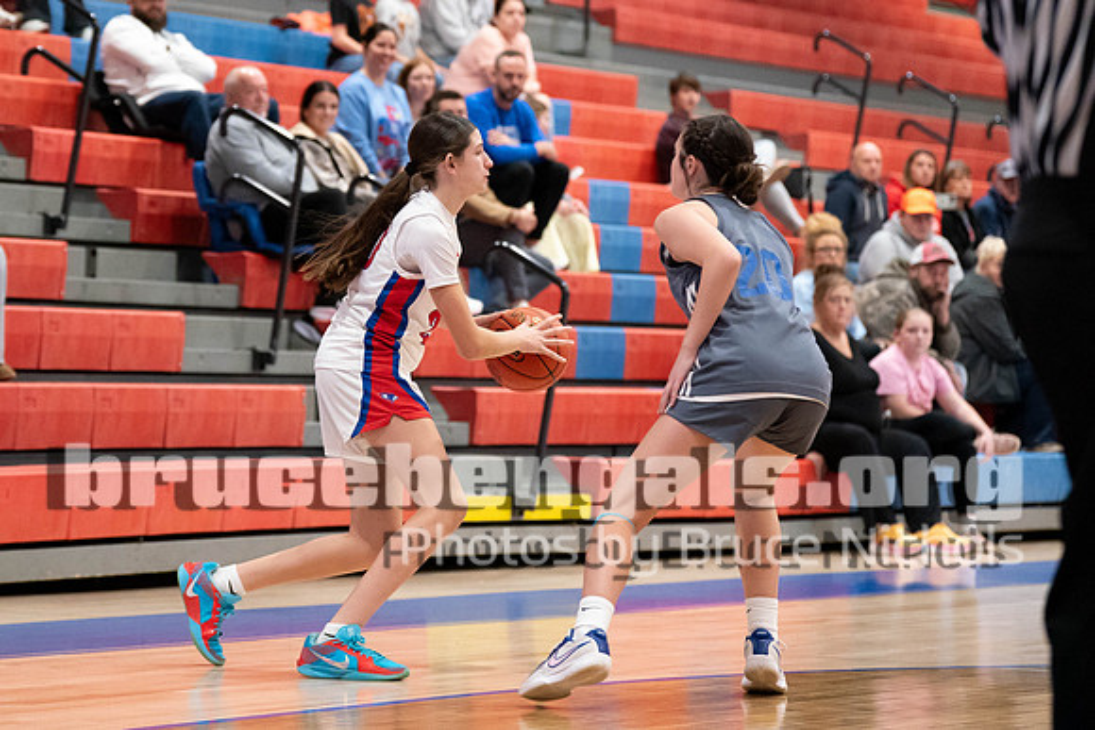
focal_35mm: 136
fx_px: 4149
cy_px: 236
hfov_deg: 15.0
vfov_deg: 10.1
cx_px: 426
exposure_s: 1/1000
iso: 6400
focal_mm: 99
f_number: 2.8
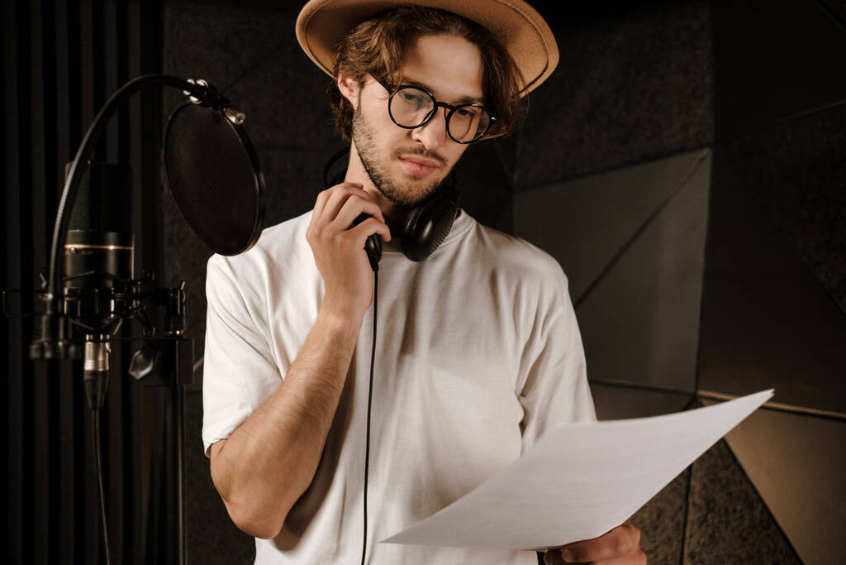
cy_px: 282
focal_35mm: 35
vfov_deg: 37.9
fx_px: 823
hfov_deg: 54.4
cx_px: 423
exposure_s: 1/125
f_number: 2
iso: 1000
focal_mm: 23
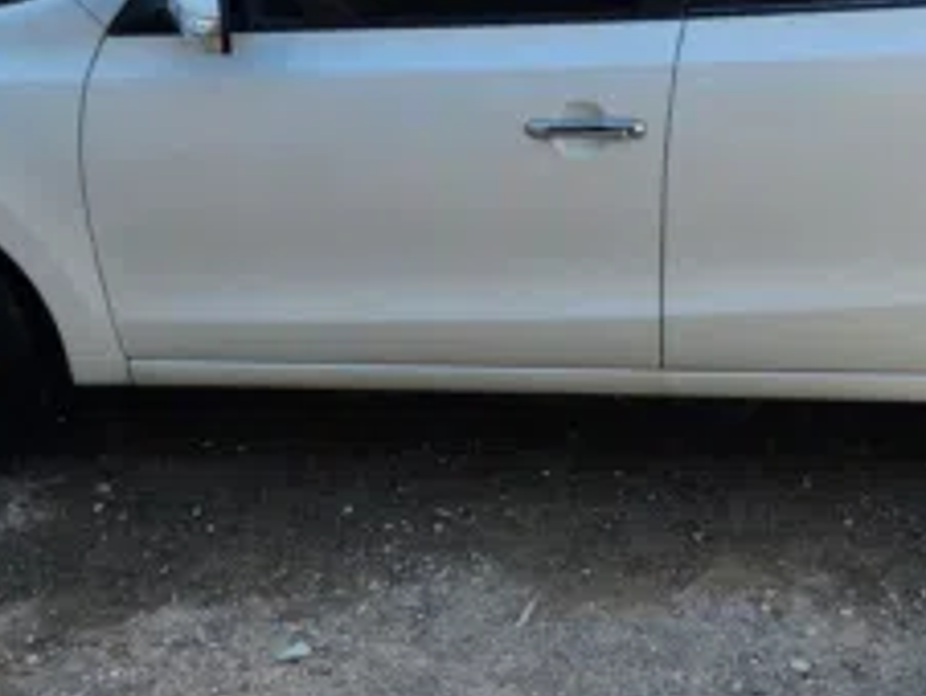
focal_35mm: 65
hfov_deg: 29.6
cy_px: 192
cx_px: 598
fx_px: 1741
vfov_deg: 22.5
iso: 20
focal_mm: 5.4
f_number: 1.8
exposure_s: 1/304
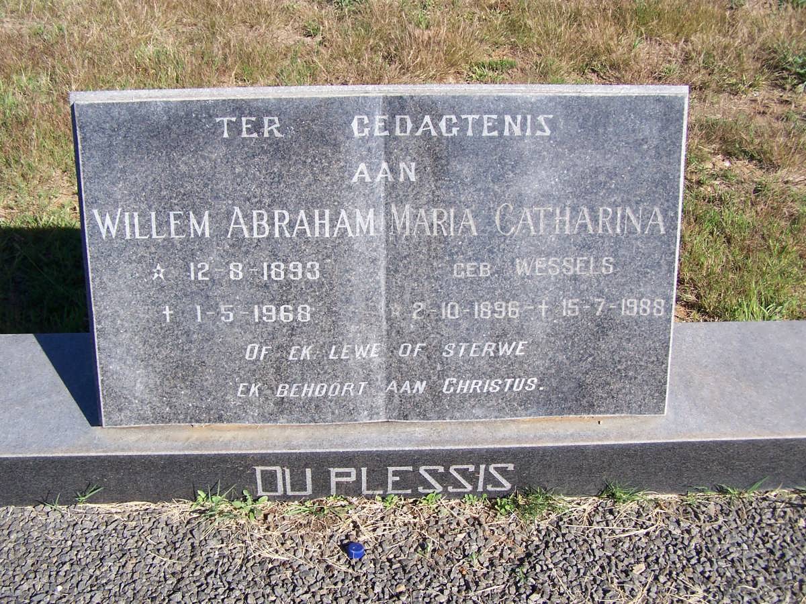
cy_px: 302
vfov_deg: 37.7
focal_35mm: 38
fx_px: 885
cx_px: 403
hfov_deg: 49.0
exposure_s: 1/500
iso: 80
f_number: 4
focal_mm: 6.3
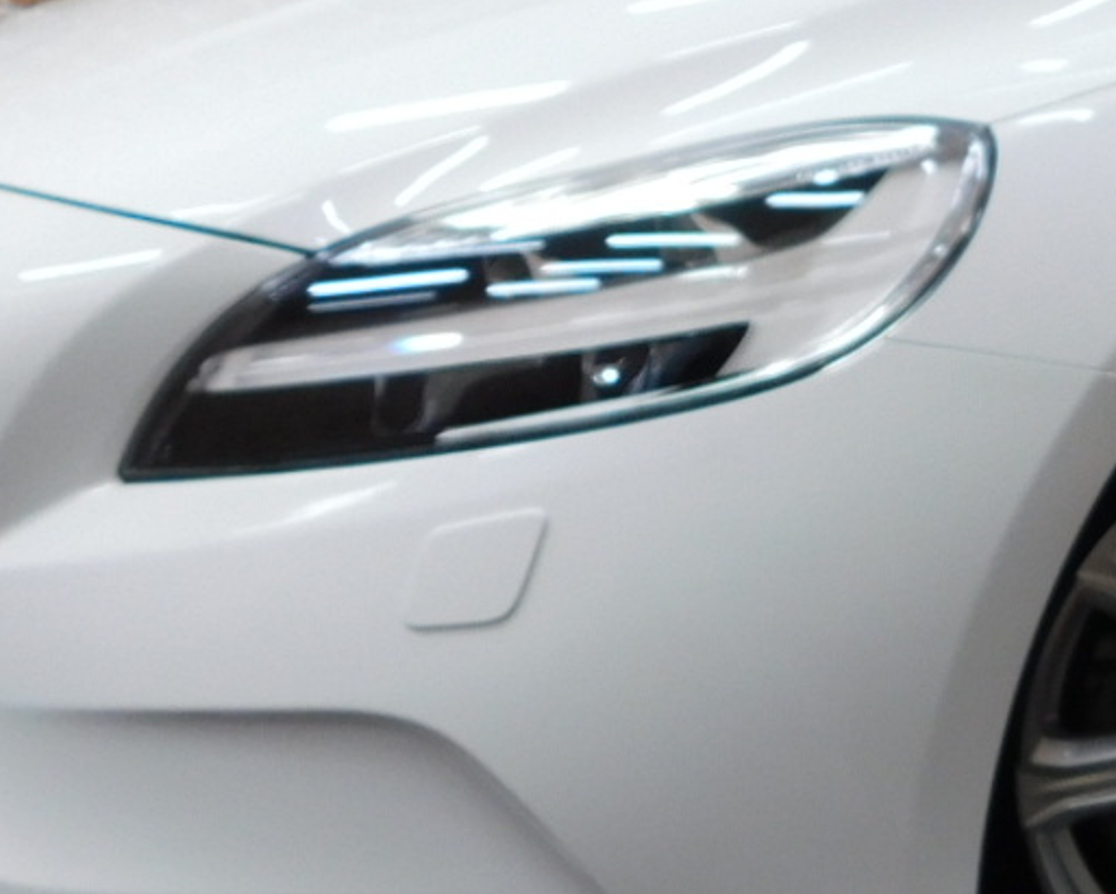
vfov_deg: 21.8
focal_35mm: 70
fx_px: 2313
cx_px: 1212
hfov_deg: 25.3
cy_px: 357
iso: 140
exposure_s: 1/30
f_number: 3
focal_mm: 4
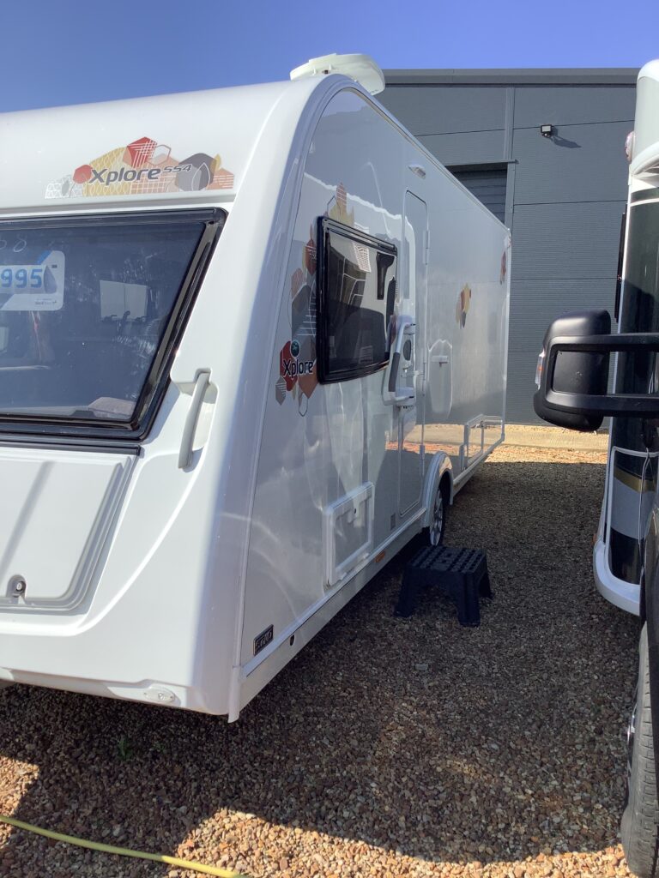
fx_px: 787
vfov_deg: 58.4
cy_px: 439
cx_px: 330
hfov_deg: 45.4
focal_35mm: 31
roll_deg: -1.6
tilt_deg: -8.0
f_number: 2.4
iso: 25
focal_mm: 3.3
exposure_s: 1/1381
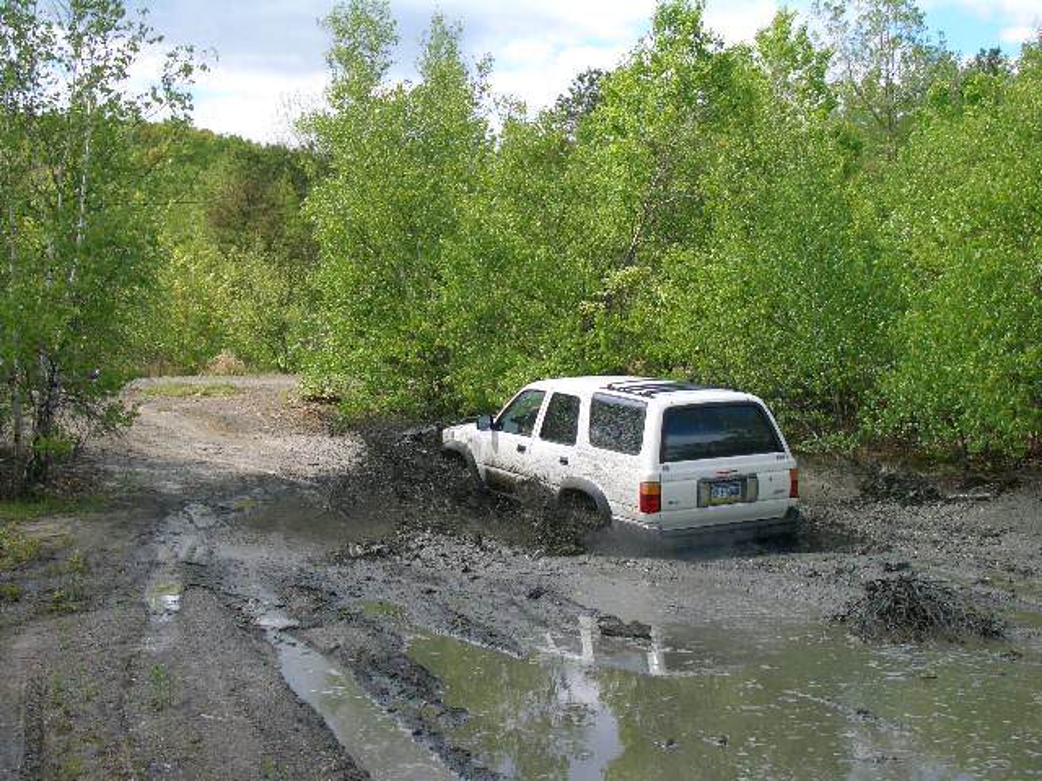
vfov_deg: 29.7
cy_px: 390
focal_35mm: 49
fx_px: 1475
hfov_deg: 38.9
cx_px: 521
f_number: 5
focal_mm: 8.2
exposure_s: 1/200
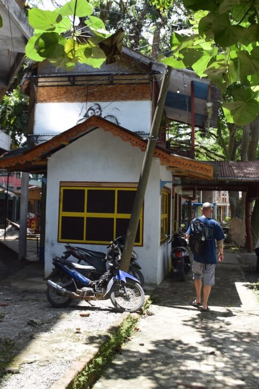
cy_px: 157
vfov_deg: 50.4
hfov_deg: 35.0
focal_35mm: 38
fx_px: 410
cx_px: 132
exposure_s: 1/250
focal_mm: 18
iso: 360
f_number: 8
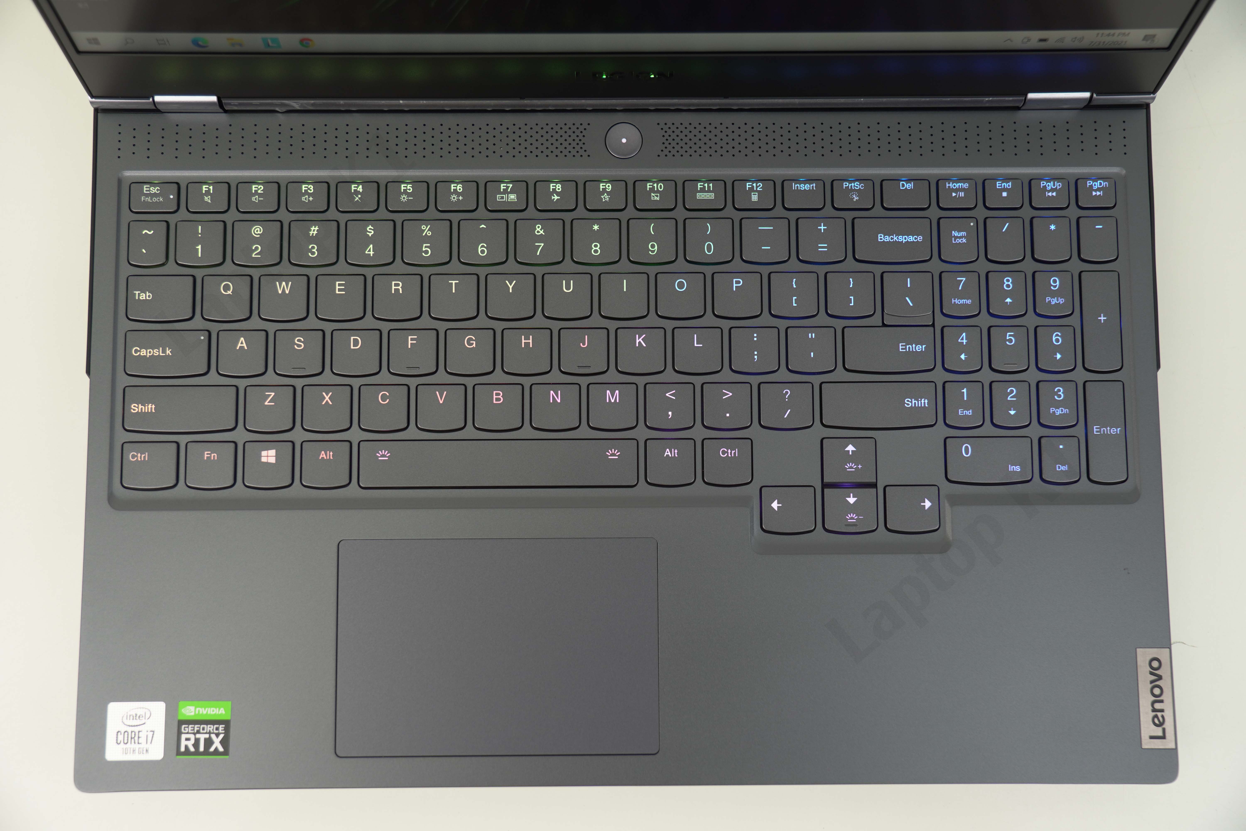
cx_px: 623
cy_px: 416
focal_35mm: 39
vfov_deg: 34.2
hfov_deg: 49.6
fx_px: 1350
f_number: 2.8
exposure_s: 1/100
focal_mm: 26
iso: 100
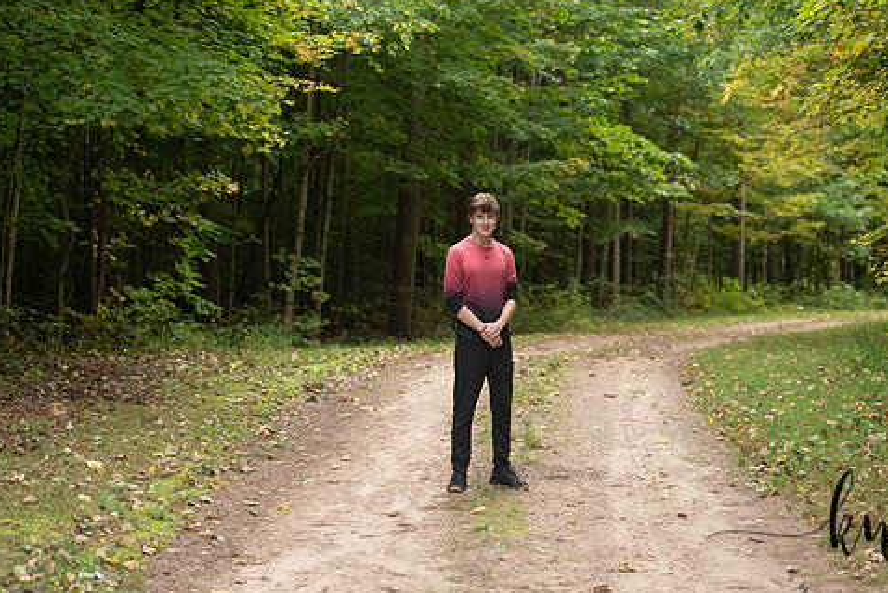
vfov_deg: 16.1
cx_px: 503
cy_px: 280
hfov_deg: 23.9
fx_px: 2097
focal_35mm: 85
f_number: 2.8
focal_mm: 70
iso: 500
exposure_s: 1/320
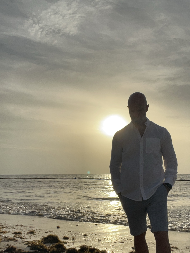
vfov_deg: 60.0
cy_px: 126
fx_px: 220
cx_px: 95
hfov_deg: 46.8
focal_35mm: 30
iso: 32
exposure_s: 1/4854
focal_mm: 2.71
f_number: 2.2
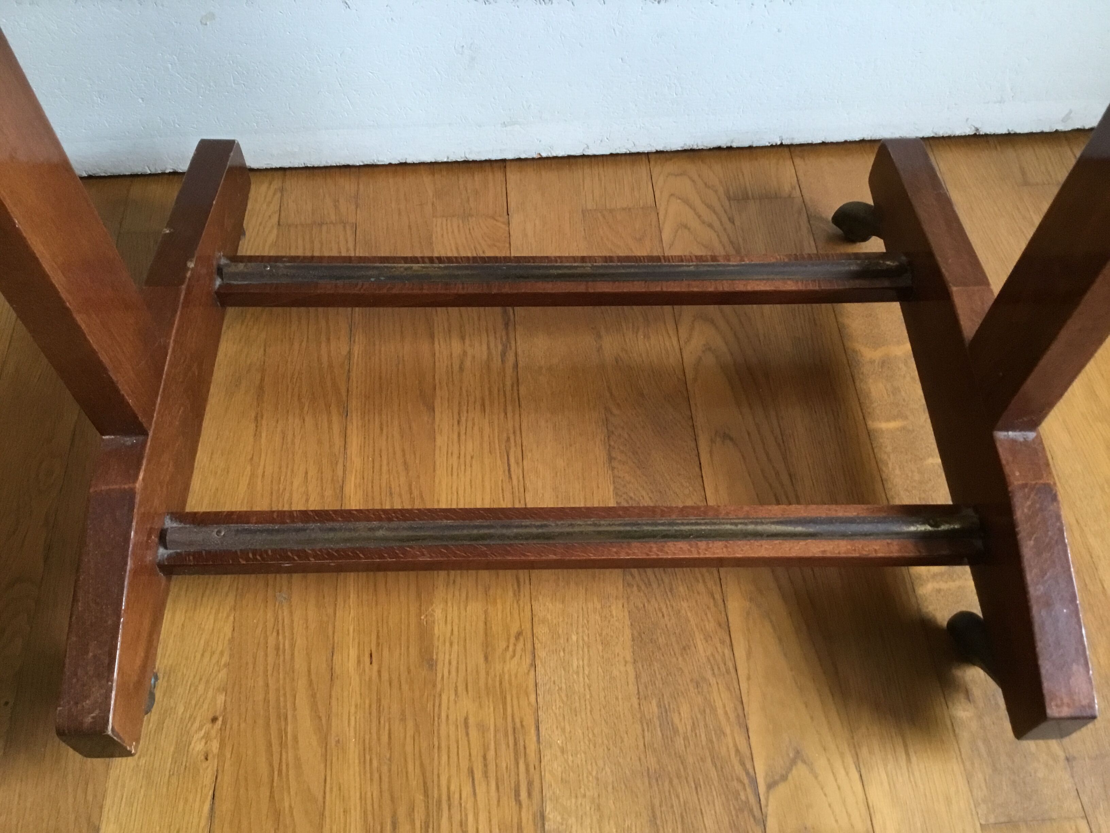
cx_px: 555
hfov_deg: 58.4
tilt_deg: -56.5
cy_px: 416
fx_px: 994
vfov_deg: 45.4
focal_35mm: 31
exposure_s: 1/30
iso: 125
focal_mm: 3.3
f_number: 2.4
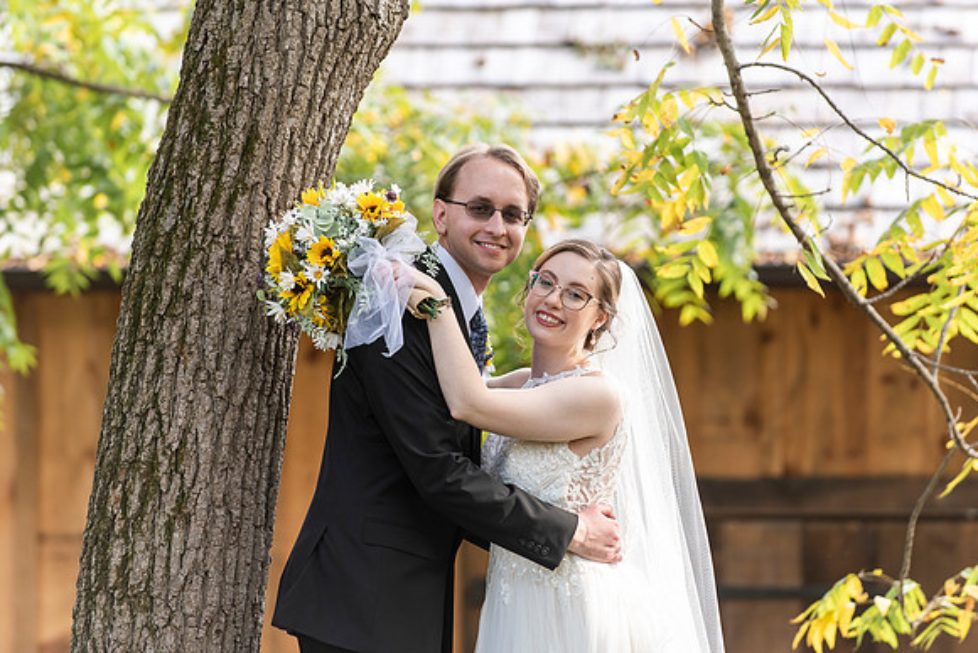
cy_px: 319
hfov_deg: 9.4
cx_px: 519
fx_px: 5935
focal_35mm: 218
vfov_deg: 6.3
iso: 400
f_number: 3.5
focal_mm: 200
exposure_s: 1/250
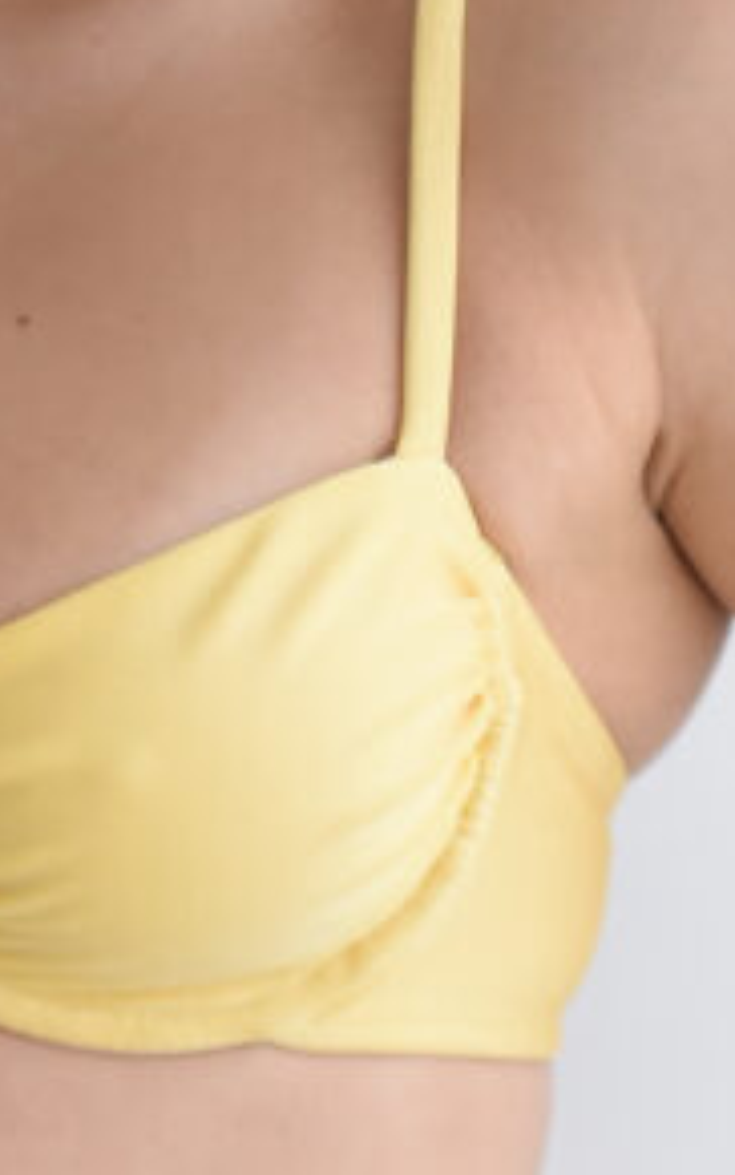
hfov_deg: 3.3
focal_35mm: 393
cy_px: 262
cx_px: 129
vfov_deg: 5.3
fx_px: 12589
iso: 800
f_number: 4
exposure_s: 1/250
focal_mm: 75
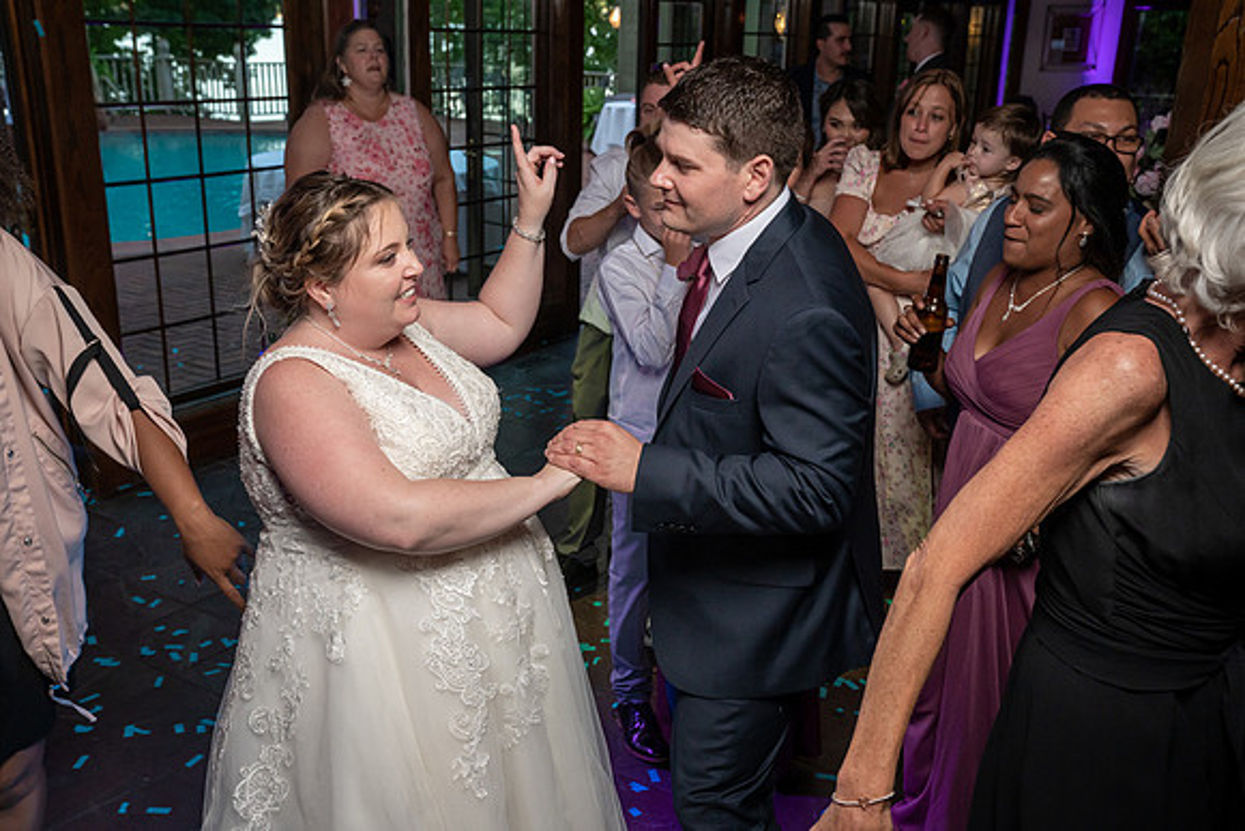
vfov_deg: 37.9
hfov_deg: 54.4
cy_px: 416
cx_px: 622
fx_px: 1211
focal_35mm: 35
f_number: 5.6
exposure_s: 1/200
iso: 2000
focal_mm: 35
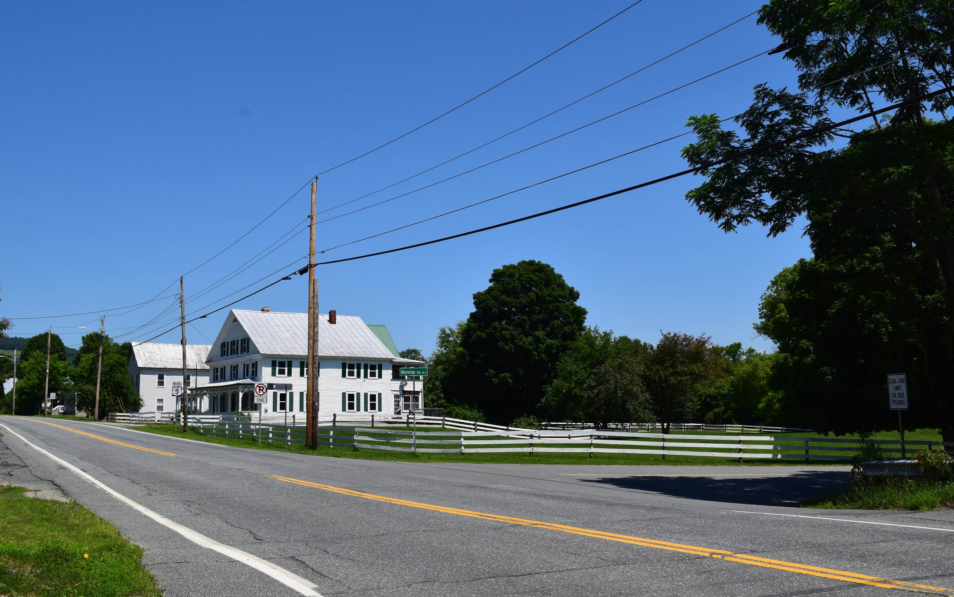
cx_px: 478
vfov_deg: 34.4
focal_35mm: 37
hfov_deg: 52.7
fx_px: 962
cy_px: 286
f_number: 11
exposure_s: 1/500
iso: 250
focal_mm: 24
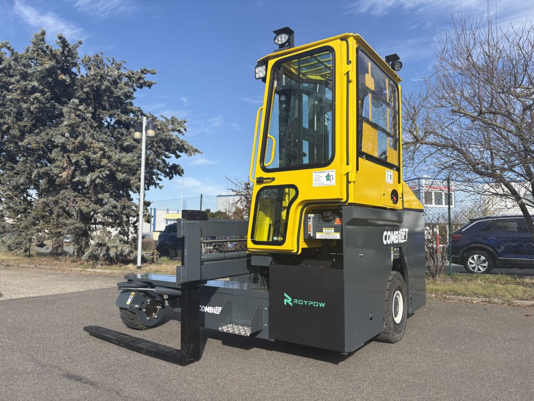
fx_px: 401
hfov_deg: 67.3
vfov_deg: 53.1
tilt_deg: +5.7
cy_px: 200
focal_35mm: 26
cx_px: 267
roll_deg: +0.4
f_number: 1.6
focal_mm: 5.96
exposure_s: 1/2747
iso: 50
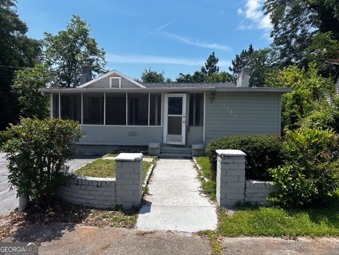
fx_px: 255
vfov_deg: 53.1
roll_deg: -0.4
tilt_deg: -2.5
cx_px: 170
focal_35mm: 26
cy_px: 128
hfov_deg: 67.3
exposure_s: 1/4115
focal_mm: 5.7
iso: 50
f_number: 1.5
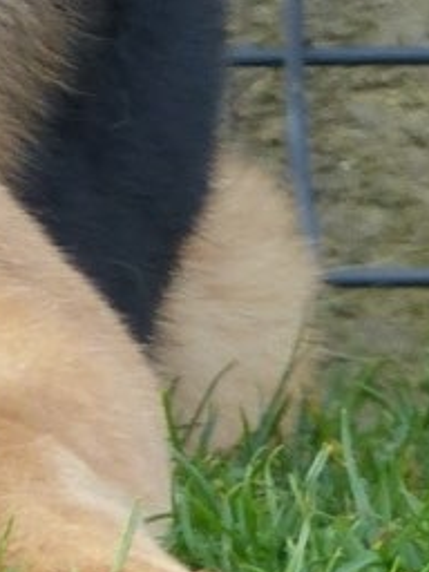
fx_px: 32338
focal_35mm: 1957
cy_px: -326
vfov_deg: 1.0
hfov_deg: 0.8
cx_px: -798
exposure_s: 1/100
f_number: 2.8
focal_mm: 51.2
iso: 100
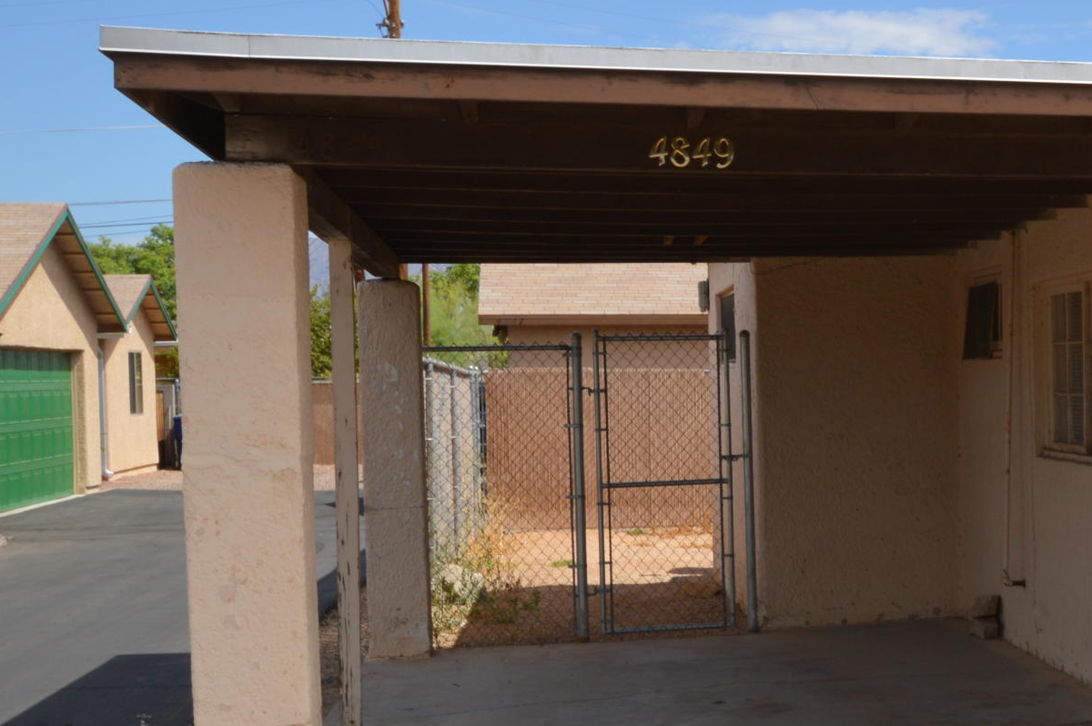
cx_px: 1150
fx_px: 1818
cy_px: 443
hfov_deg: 30.5
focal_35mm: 60
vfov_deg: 22.5
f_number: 10
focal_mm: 16
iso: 100
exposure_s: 1/200
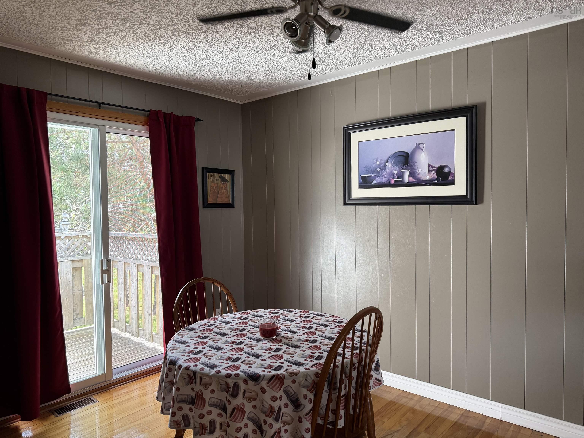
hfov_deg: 71.6
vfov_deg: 56.8
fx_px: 405
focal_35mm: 24
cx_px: 292
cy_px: 219
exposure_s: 1/121
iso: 160
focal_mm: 6.76
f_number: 1.78
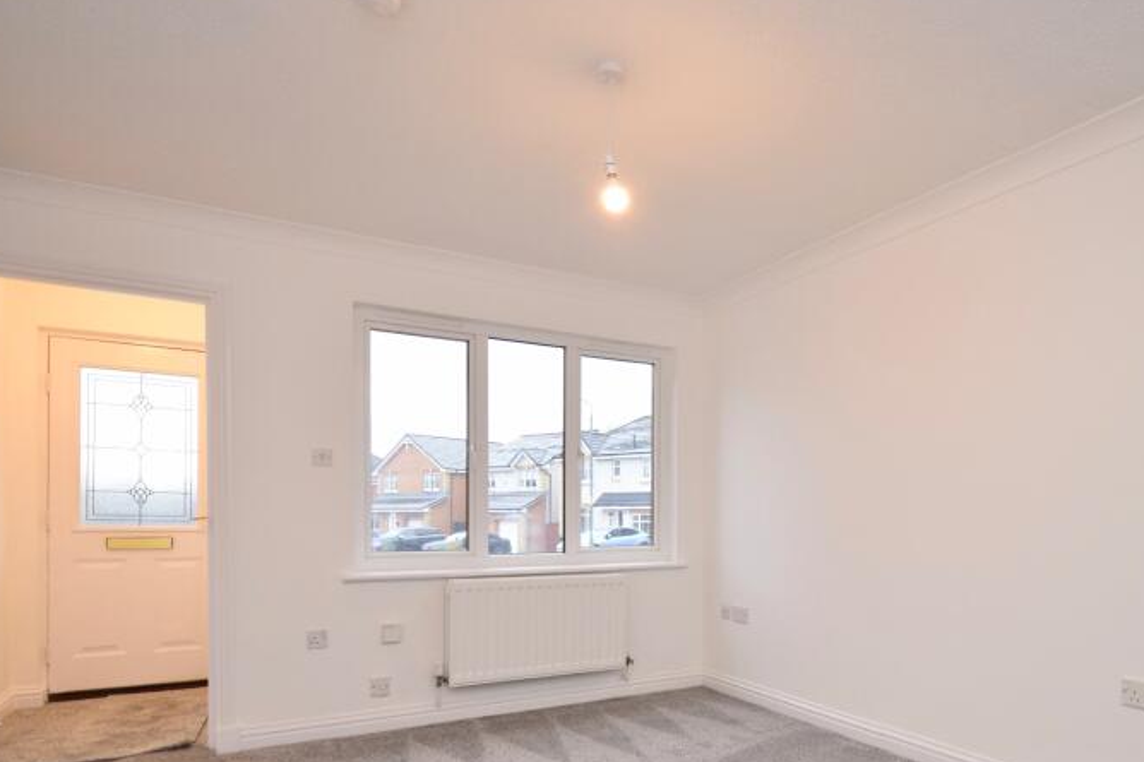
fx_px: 731
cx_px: 771
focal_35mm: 23
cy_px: 533
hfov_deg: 73.6
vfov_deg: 53.5
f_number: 5.6
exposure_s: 1/50
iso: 800
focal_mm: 10
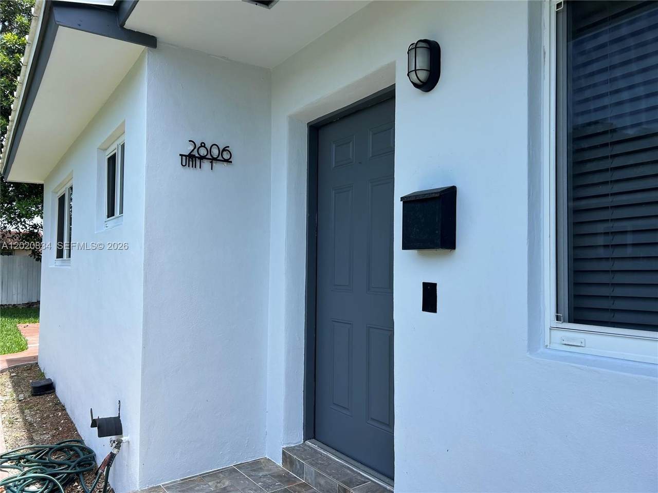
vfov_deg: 53.1
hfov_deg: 67.3
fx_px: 494
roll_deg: -0.8
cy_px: 246
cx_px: 329
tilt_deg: +1.5
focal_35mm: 26
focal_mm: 5.7
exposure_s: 1/1311
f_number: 1.5
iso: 50
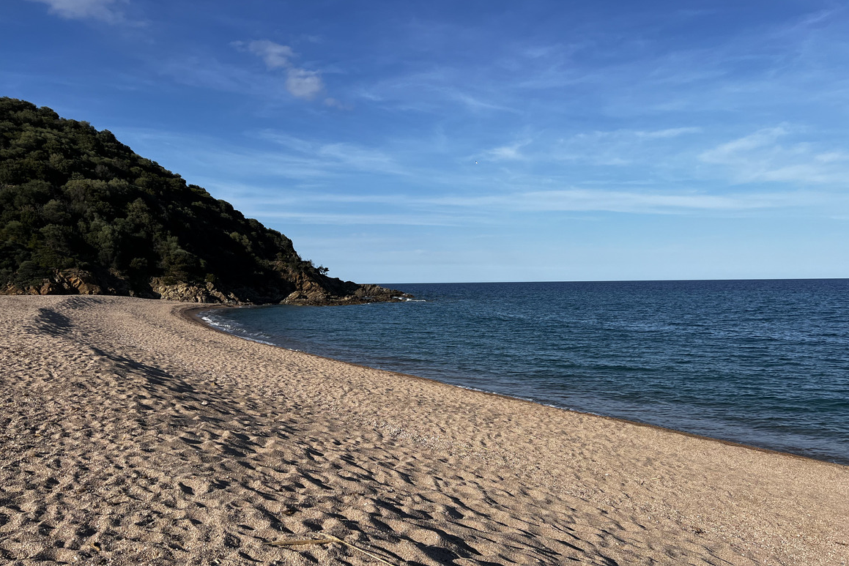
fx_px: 660
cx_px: 412
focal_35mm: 28
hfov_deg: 65.5
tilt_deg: -1.4
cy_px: 296
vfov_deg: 46.4
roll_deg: +1.2
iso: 50
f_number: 1.5
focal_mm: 5.7
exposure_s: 1/5319
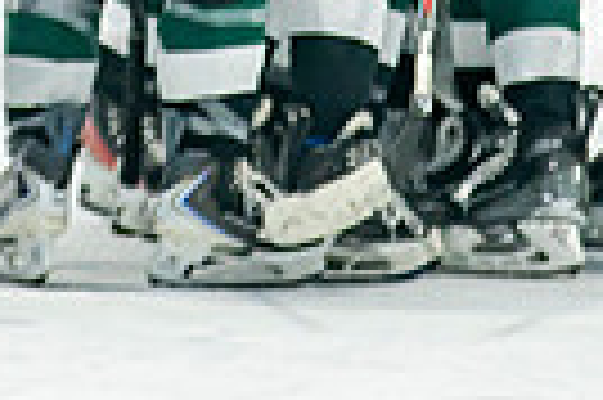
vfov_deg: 1.4
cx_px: 28
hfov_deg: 2.1
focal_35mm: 962
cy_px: -458
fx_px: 16094
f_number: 3.2
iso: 1000
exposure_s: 1/640
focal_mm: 180
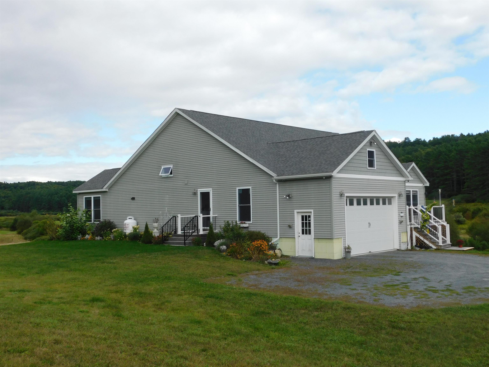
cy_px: 184
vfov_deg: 36.0
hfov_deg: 46.8
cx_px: 244
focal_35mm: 40
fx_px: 565
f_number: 3.6
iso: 125
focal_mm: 7.1
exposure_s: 1/800
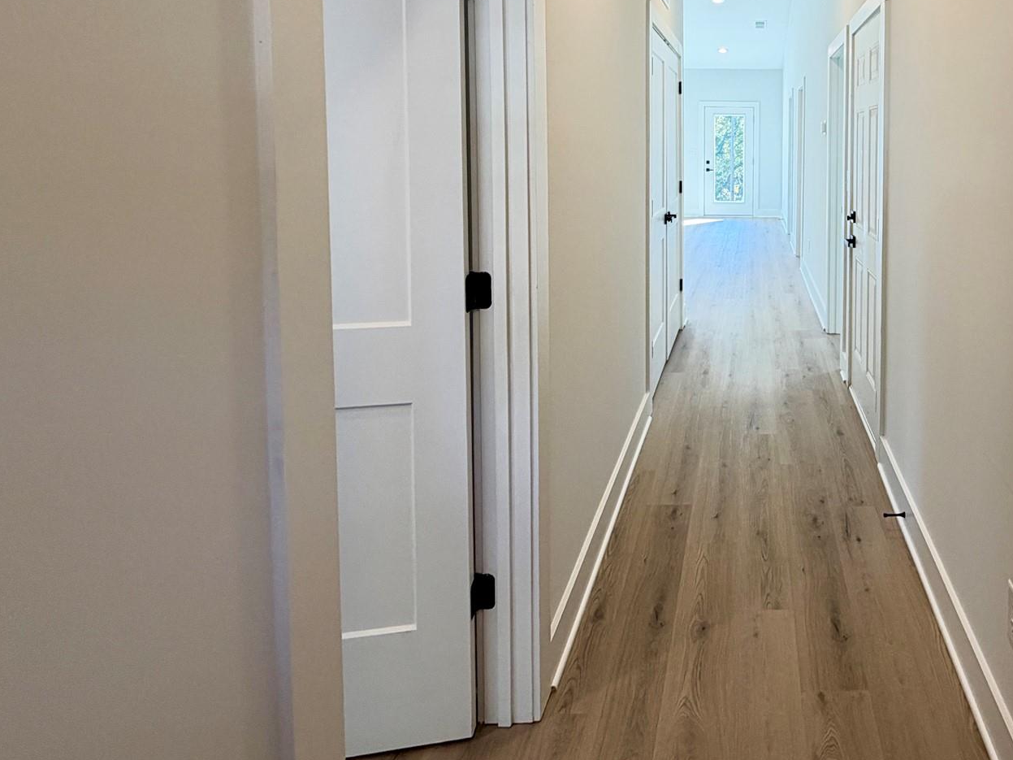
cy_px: 170
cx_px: 775
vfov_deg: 55.4
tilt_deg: -3.0
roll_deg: -0.4
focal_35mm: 23
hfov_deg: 68.5
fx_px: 673
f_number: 2.2
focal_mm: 2.22
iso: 125
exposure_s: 1/120
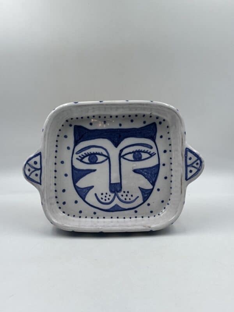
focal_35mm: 48
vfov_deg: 39.7
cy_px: 156
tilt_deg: -15.1
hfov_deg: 30.3
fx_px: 433
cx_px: 117
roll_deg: -1.4
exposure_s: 1/444
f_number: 1.78
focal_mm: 6.86
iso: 64
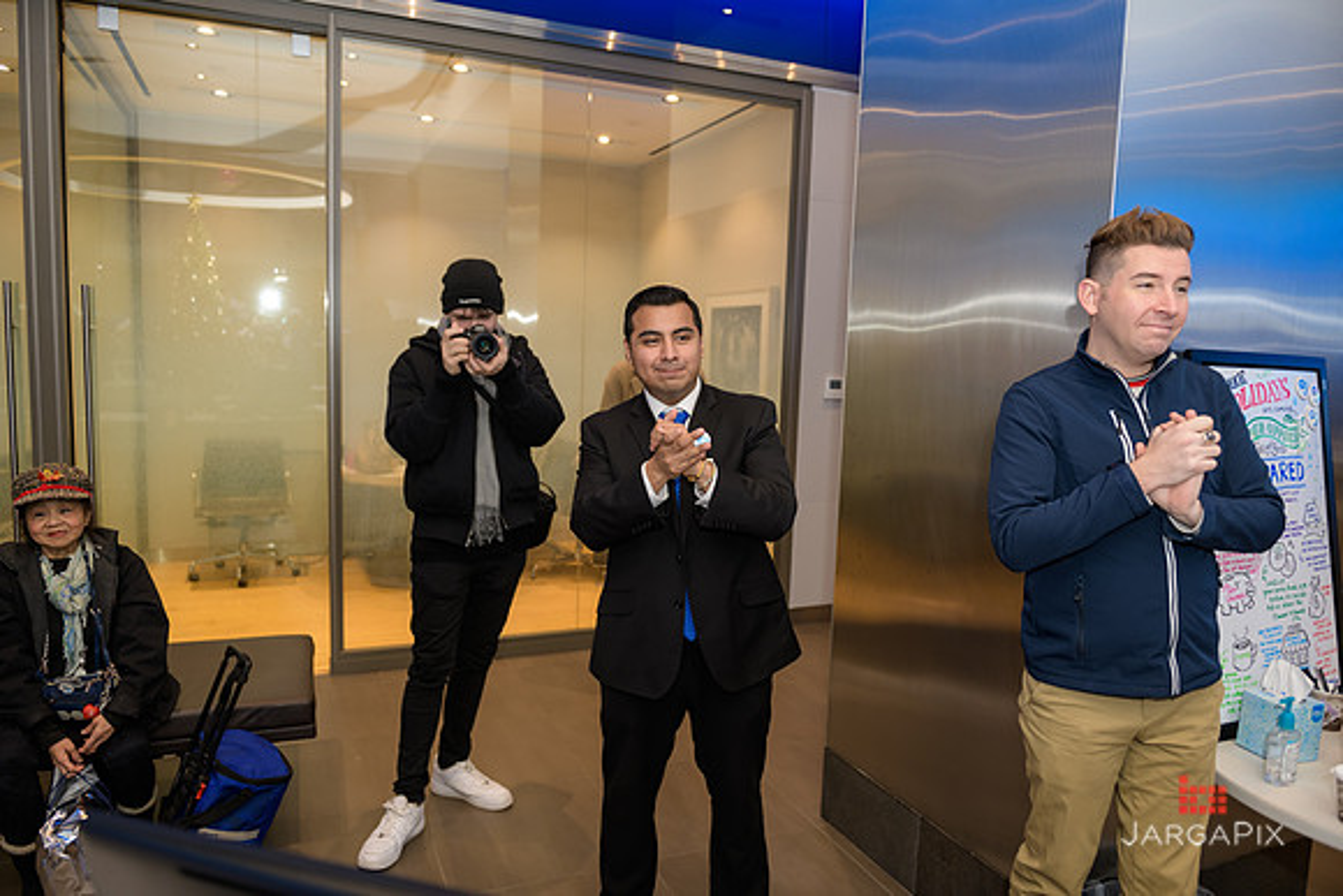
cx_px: 672
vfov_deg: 53.2
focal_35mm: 24
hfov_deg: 73.7
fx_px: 896
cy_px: 448
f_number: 3.2
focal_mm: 24
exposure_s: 1/125
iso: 400
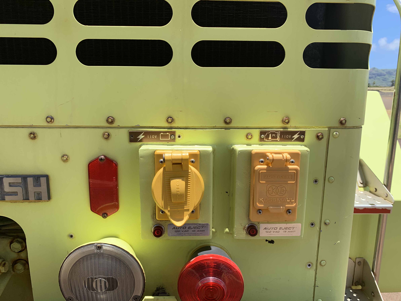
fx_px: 301
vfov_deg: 53.1
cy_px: 150
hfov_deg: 67.3
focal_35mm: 26
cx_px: 200
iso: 25
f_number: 1.8
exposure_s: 1/972
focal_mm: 4.25
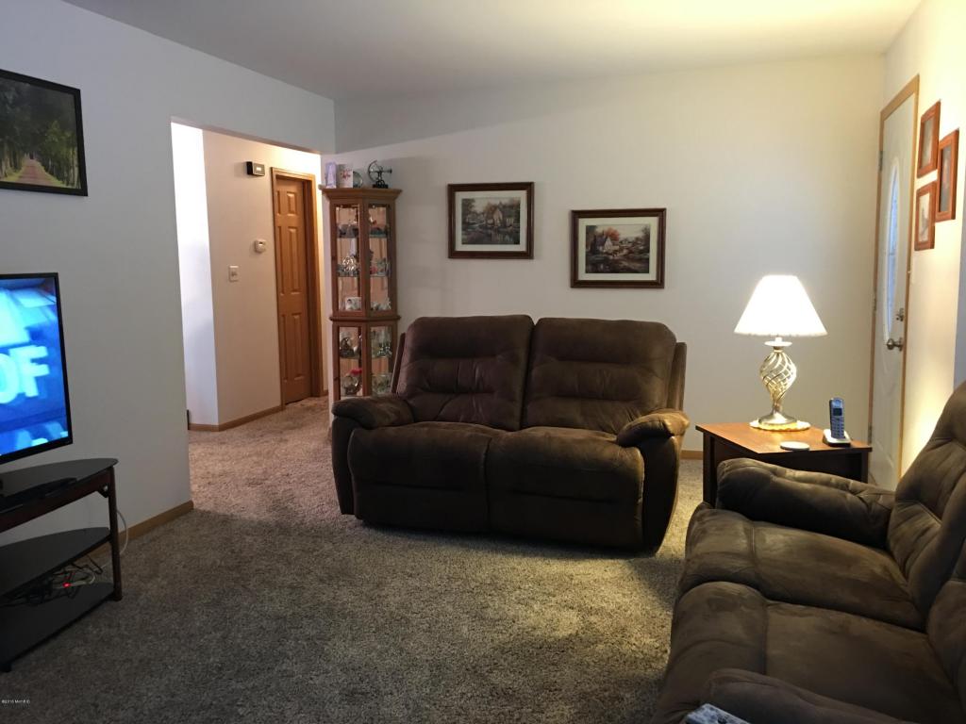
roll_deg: +0.5
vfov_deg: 48.2
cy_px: 362
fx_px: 809
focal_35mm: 29
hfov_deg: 61.7
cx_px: 483
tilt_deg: -6.8
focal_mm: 4.15
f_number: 2.2
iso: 50
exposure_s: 1/4
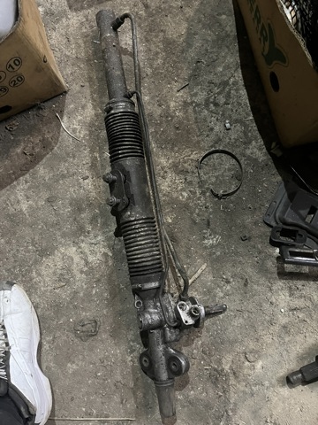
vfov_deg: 67.3
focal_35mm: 26
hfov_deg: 53.1
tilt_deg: -83.9
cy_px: 212
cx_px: 159
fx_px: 318
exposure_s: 1/25
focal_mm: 5.1
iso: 640
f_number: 1.6
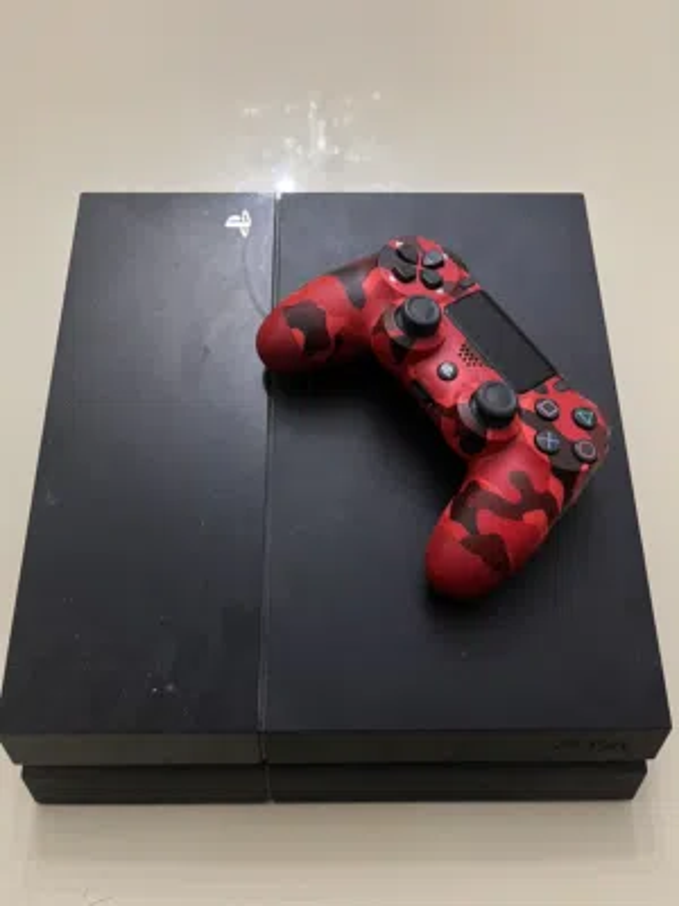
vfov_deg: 67.3
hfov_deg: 53.1
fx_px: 680
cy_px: 453
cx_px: 340
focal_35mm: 26
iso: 500
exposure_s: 1/25
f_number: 1.6
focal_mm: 5.1
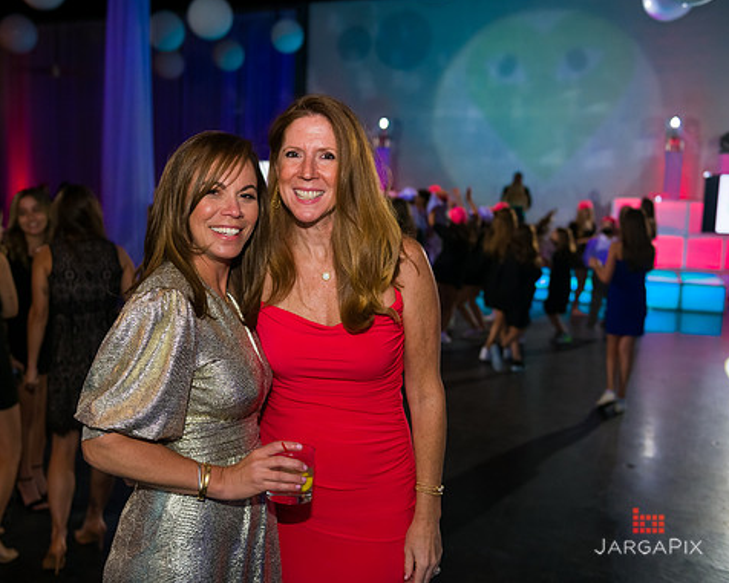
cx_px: 297
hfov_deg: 45.6
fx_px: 863
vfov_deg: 37.3
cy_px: 292
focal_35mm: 40
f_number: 3.2
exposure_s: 1/125
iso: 1600
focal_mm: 35
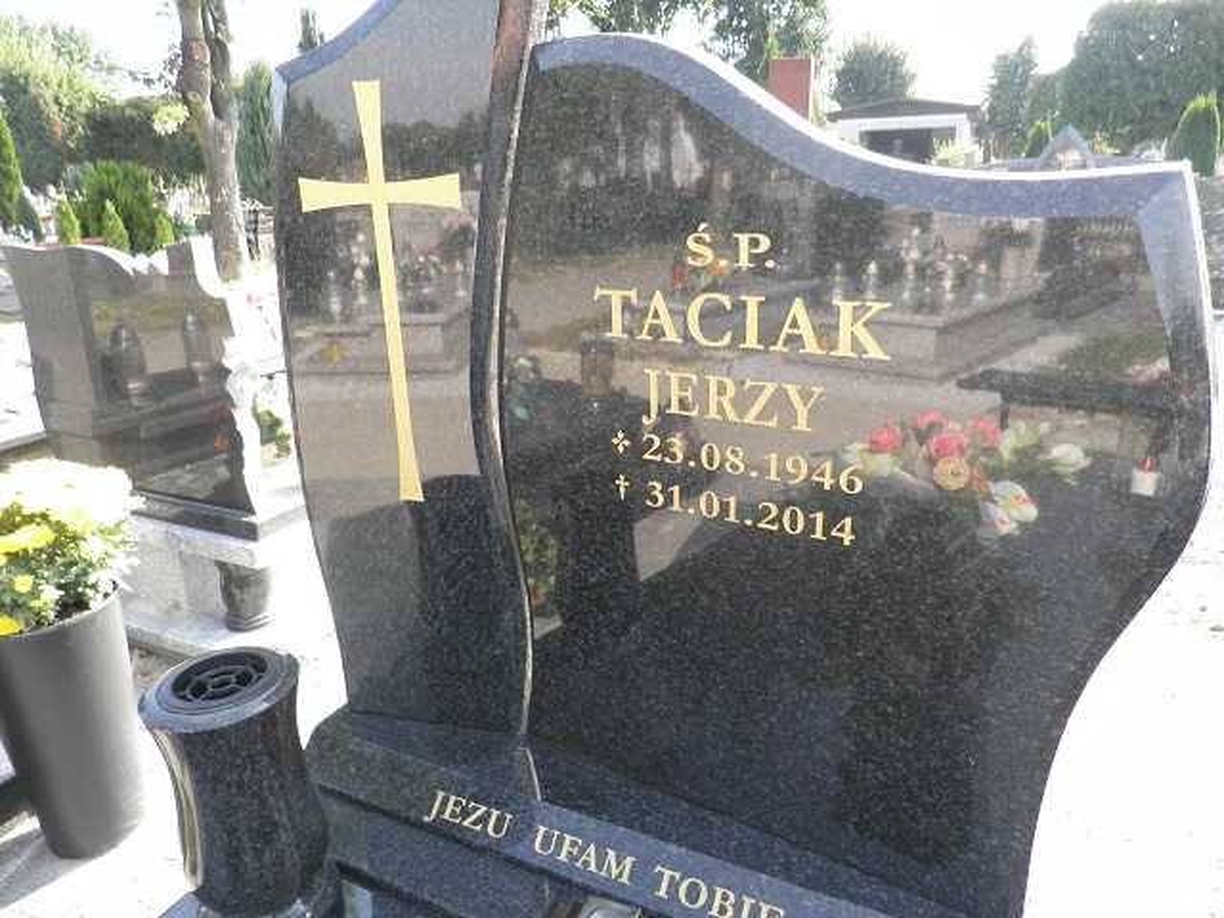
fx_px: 849
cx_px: 612
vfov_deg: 56.8
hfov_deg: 71.6
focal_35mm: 24
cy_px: 459
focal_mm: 4.3
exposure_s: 1/100
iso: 64
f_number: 3.3
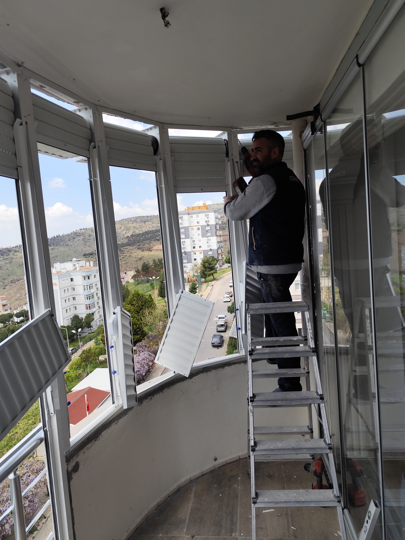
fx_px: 359
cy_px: 270
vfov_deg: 73.9
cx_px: 202
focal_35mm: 23
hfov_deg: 58.9
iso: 50
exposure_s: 1/630
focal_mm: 6.19
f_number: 1.65
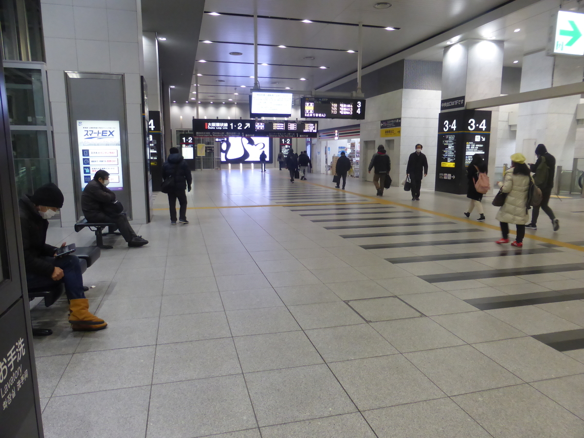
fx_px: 422
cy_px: 219
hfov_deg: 69.4
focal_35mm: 25
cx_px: 292
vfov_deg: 54.9
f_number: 3.3
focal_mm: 4.3
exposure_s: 1/50
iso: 400
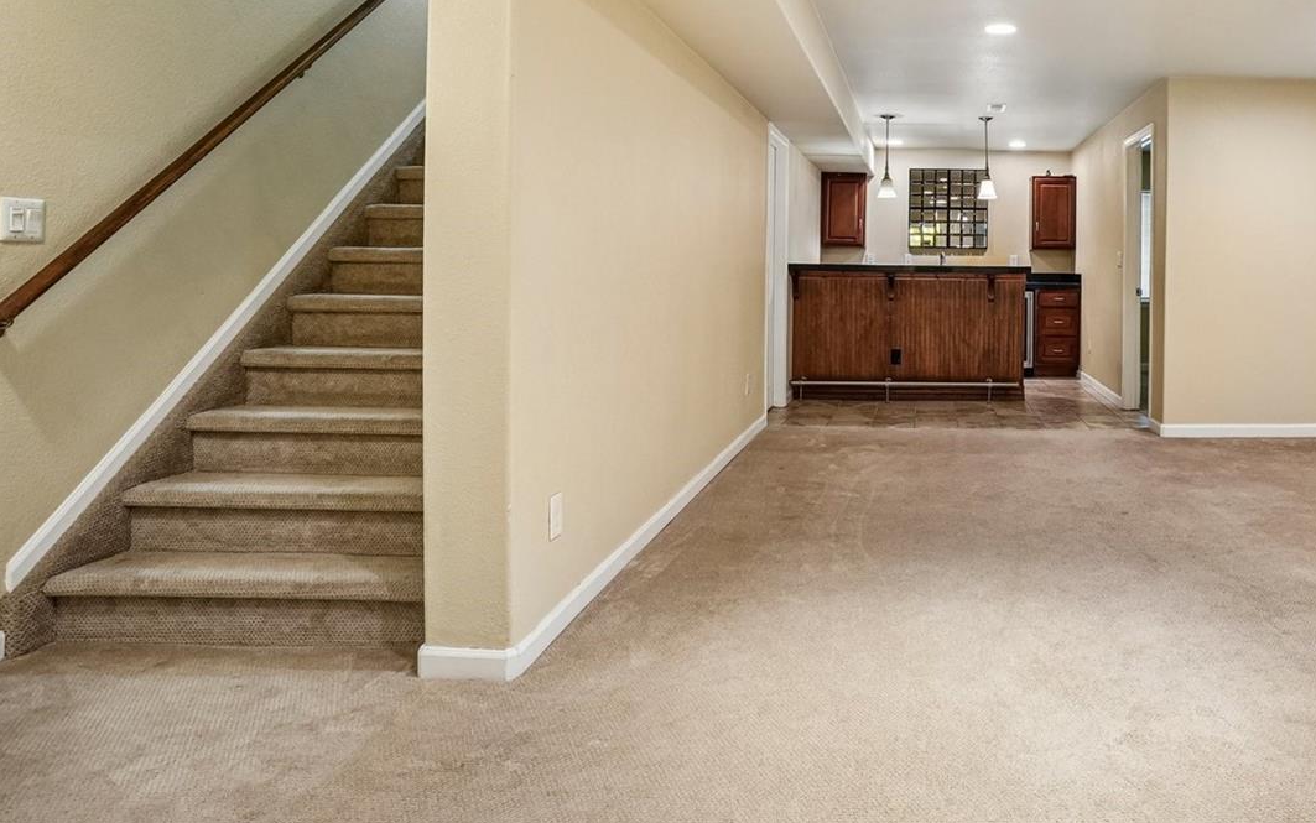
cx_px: 967
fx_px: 825
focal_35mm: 23
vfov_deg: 52.1
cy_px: 281
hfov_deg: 72.5
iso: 400
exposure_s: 1/5
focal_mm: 10
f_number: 8
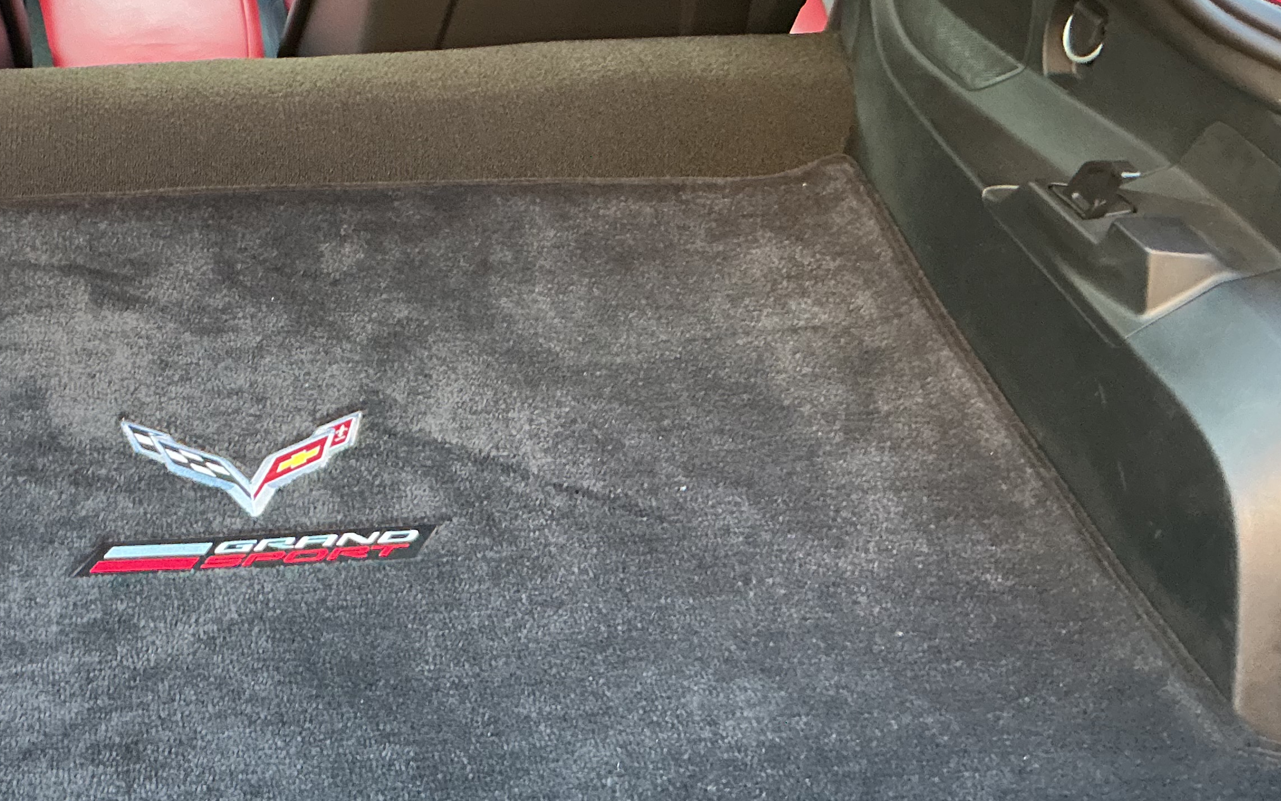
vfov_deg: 23.9
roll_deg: +2.1
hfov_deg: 35.9
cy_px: 306
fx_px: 1885
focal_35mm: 54
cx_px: 198
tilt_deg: -36.0
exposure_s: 1/60
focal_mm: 3
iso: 160
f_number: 1.8
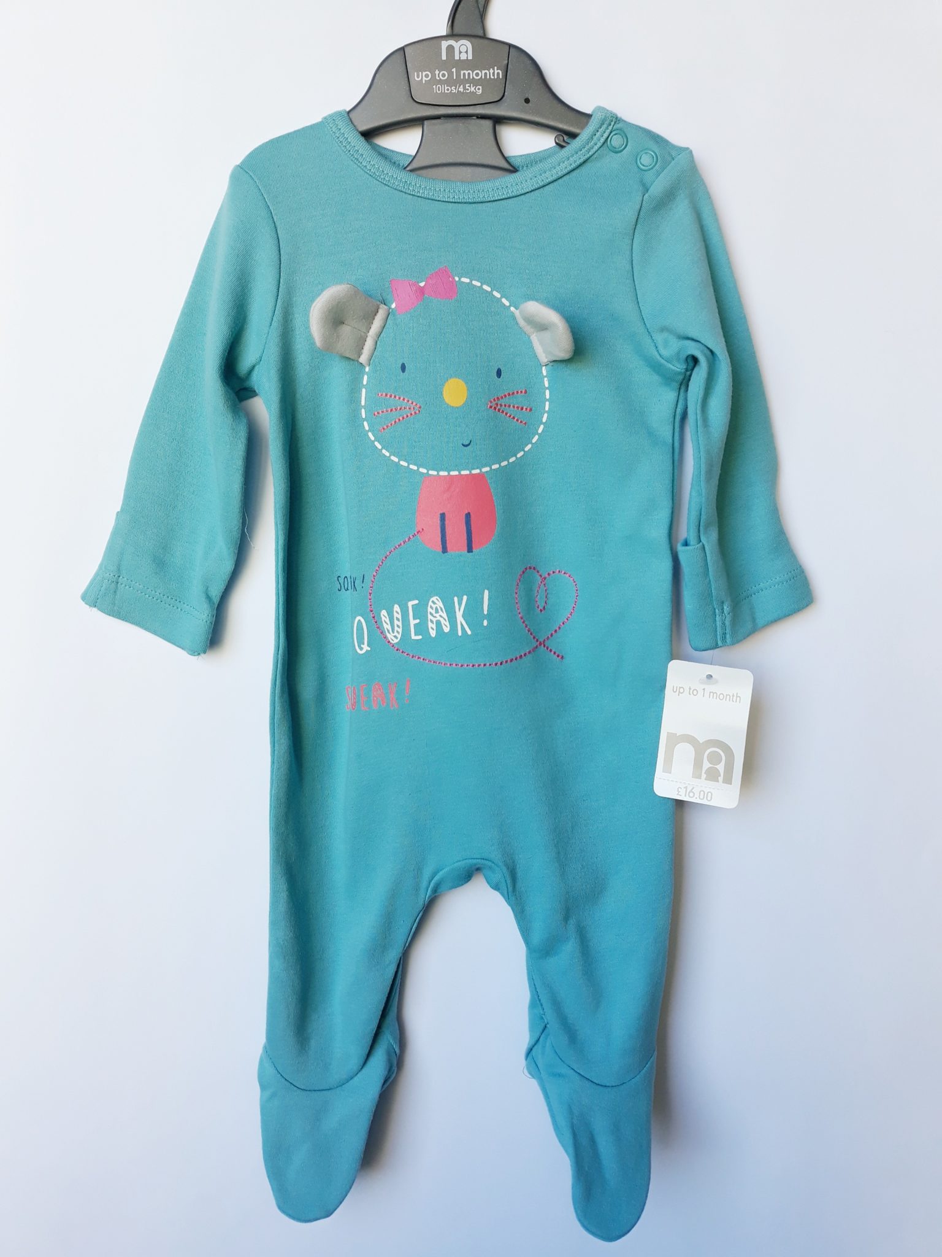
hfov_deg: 51.4
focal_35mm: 27
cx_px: 471
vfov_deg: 65.3
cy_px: 628
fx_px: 980
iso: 40
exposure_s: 1/100
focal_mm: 3.71
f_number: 1.7
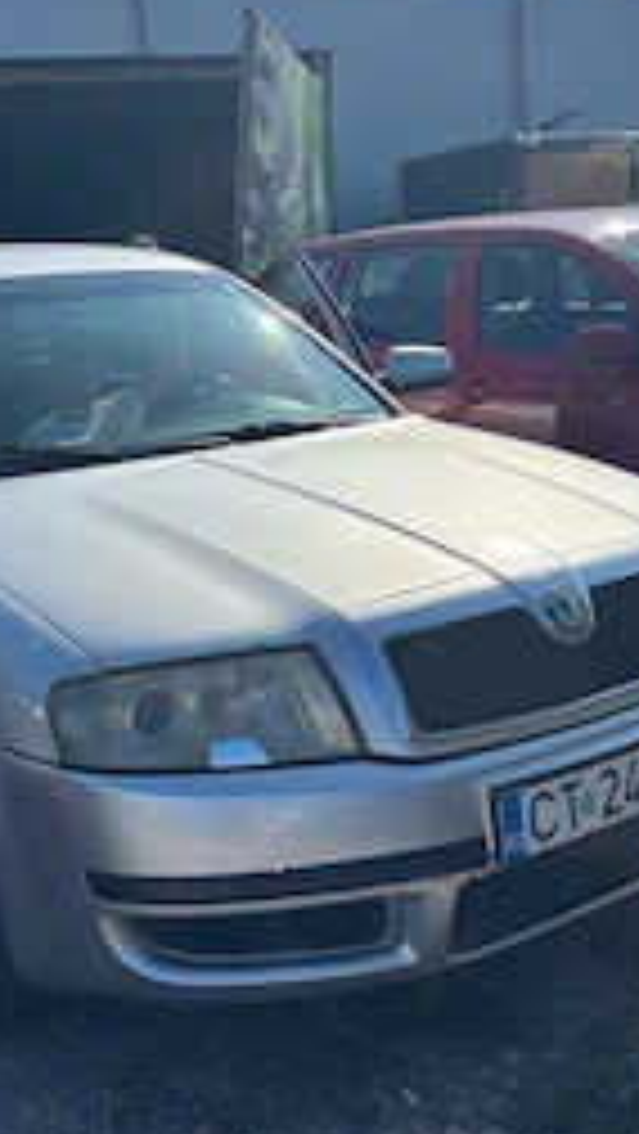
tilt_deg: -13.2
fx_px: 1354
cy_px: 585
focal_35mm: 45
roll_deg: +4.2
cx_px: 292
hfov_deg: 26.6
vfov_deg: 45.4
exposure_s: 1/4630
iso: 50
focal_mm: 5.96
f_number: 1.6
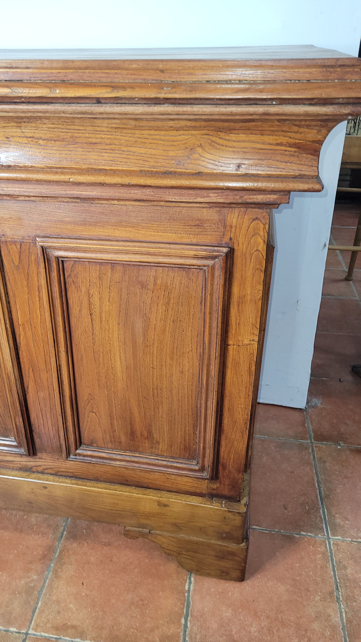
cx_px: 147
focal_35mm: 29
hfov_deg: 40.0
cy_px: 321
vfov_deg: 66.1
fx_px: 494
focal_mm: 5.4
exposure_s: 1/25
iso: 125
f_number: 1.8
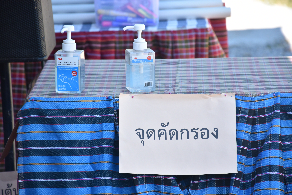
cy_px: 98
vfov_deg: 6.5
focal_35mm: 210
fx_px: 1703
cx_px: 146
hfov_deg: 9.8
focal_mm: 140
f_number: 5.6
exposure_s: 1/160
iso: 200
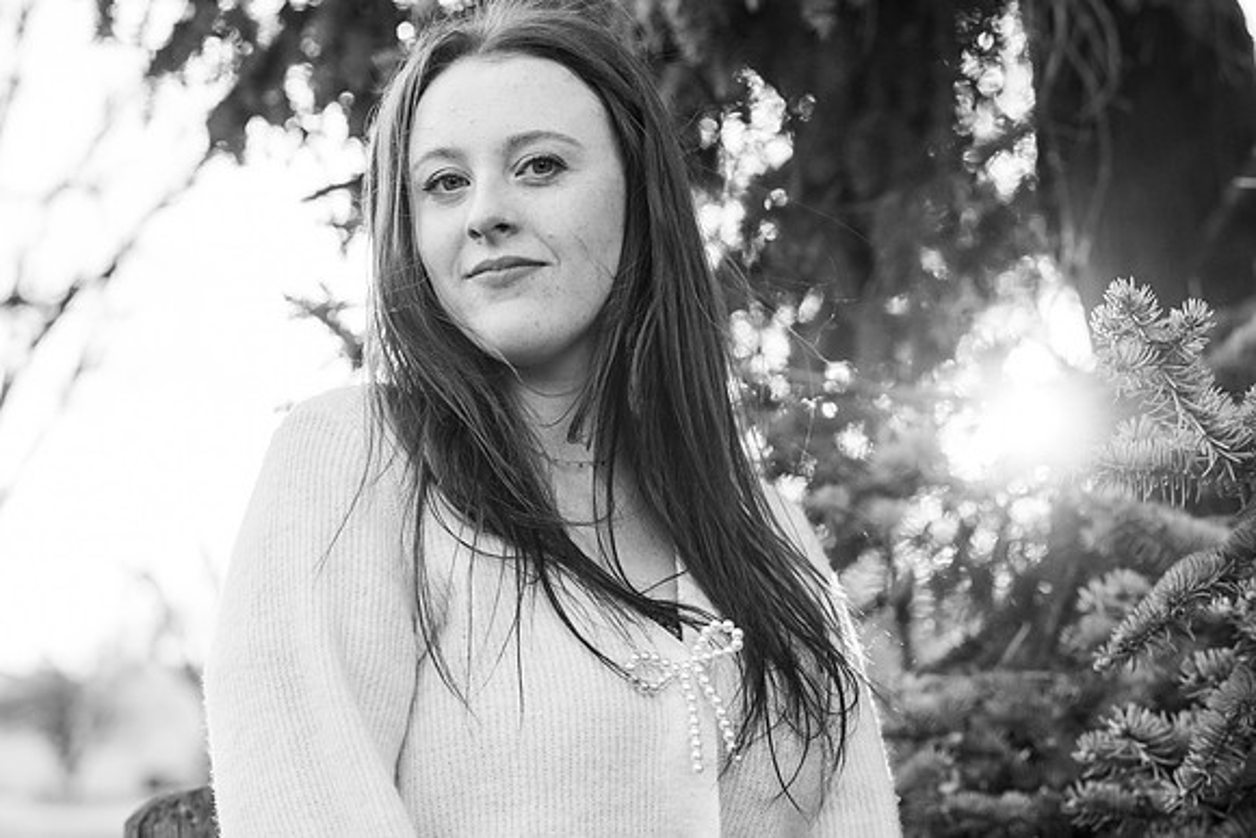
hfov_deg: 21.0
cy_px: 419
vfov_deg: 14.1
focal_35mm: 97
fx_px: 3385
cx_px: 628
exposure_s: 1/500
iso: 2000
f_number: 5.6
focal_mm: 97
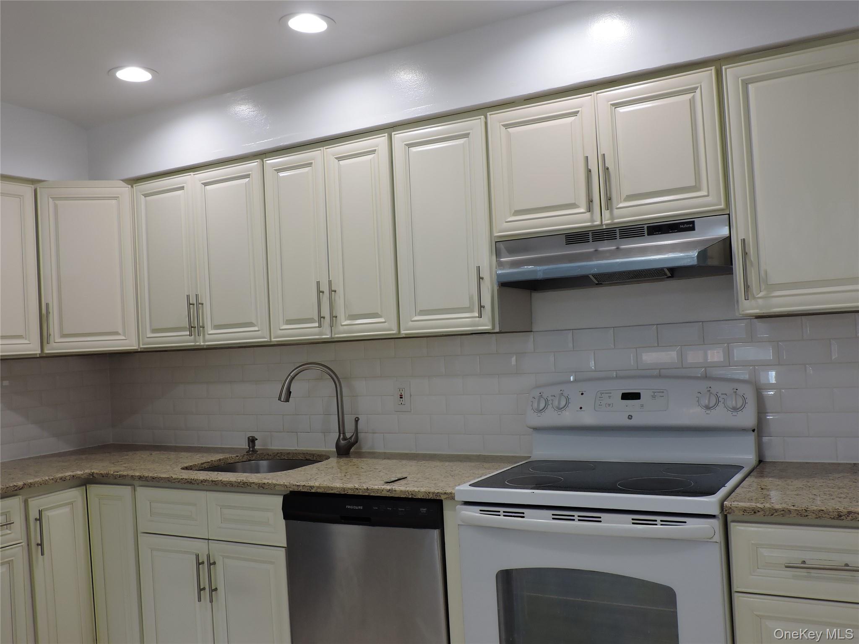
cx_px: 430
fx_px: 819
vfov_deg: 42.9
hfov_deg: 55.4
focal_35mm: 33
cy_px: 322
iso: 110
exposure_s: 1/50
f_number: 3.2
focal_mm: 5.9
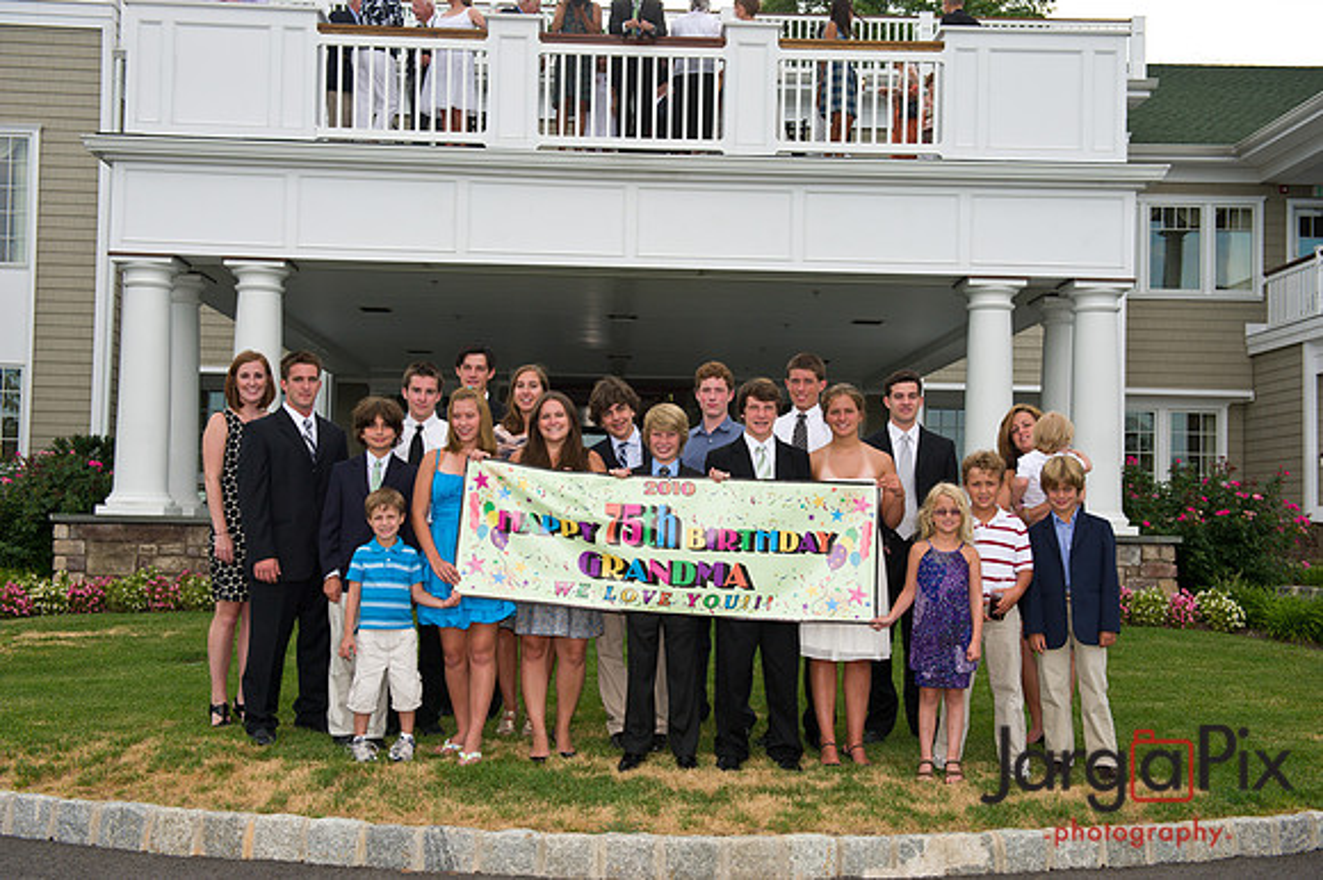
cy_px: 440
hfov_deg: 46.4
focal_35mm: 42
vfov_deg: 31.9
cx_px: 662
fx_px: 1543
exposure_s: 1/400
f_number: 5.6
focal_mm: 42
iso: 200
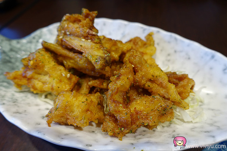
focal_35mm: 24
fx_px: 151
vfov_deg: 53.1
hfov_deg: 73.7
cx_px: 114
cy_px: 76
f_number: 2.8
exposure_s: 1/60
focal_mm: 8.8
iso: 125
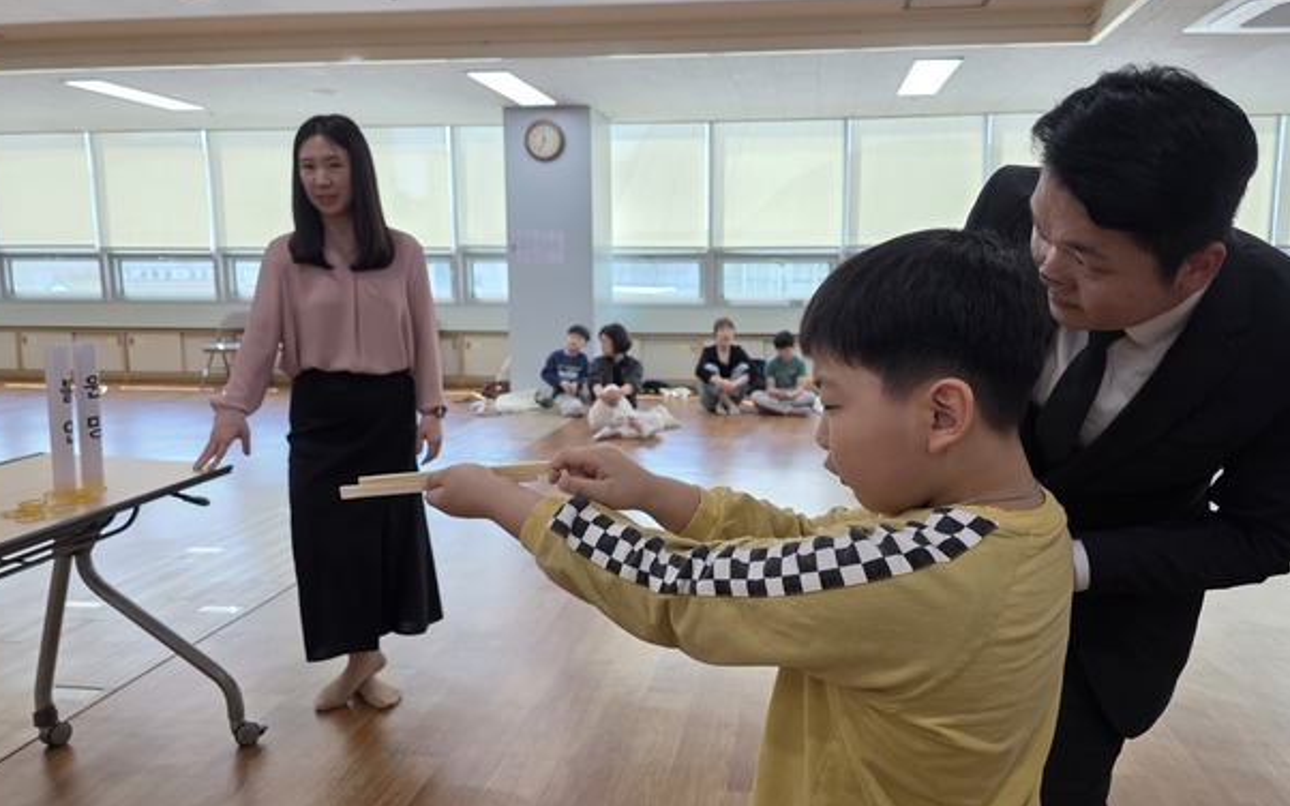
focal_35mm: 27
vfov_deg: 46.0
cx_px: 685
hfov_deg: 68.3
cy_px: 422
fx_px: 949
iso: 80
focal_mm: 6.3
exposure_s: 1/120
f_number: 1.7
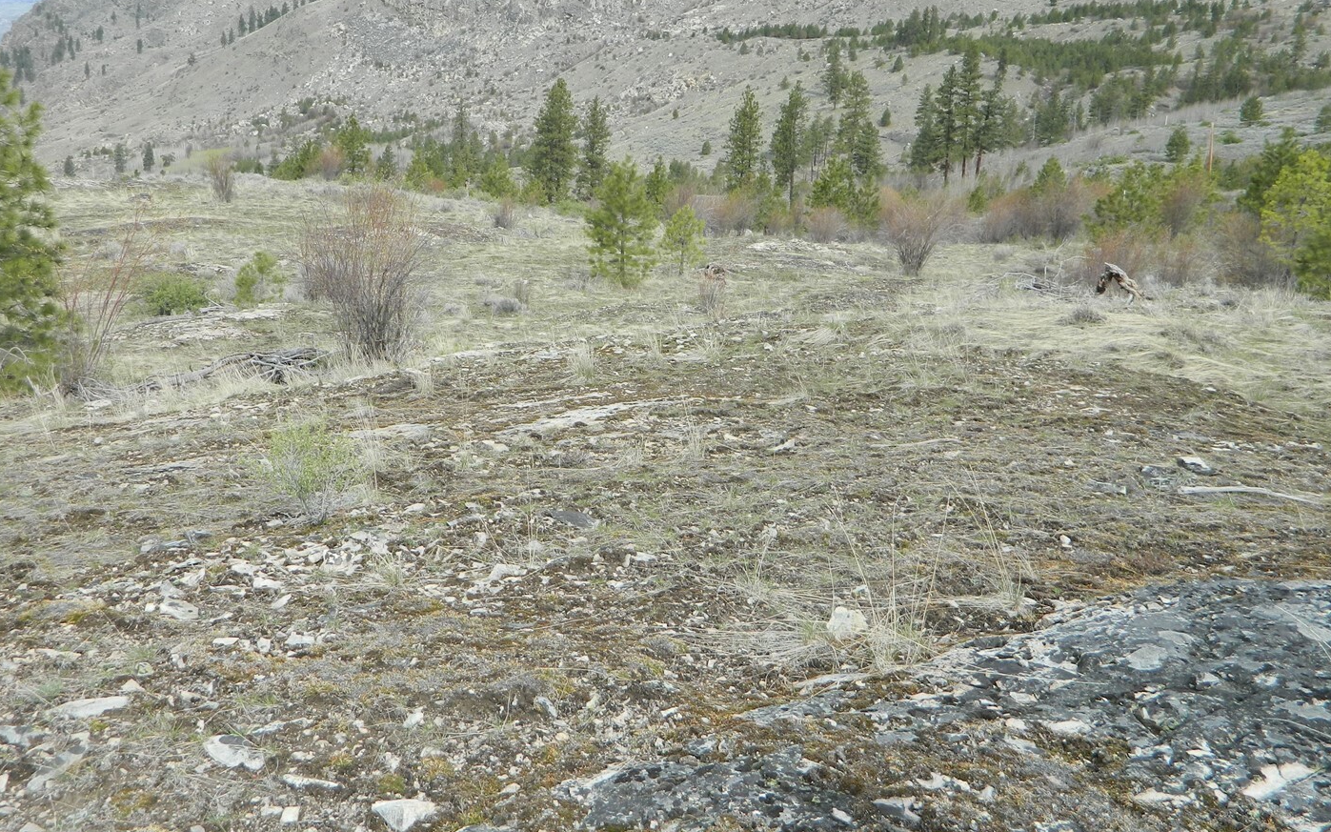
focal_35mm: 34
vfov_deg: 37.2
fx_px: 1233
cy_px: 368
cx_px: 592
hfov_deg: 56.6
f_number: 3.2
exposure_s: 1/640
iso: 80
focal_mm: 5.1
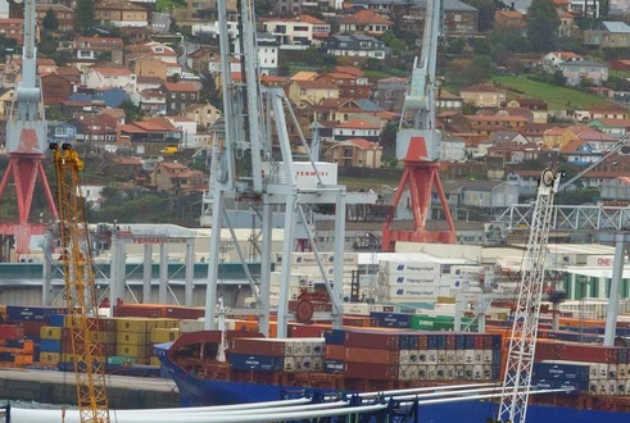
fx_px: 7947
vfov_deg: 3.1
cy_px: 250
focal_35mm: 453
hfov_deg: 4.5
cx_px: 431
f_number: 5
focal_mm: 51.14
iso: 100
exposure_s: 1/250
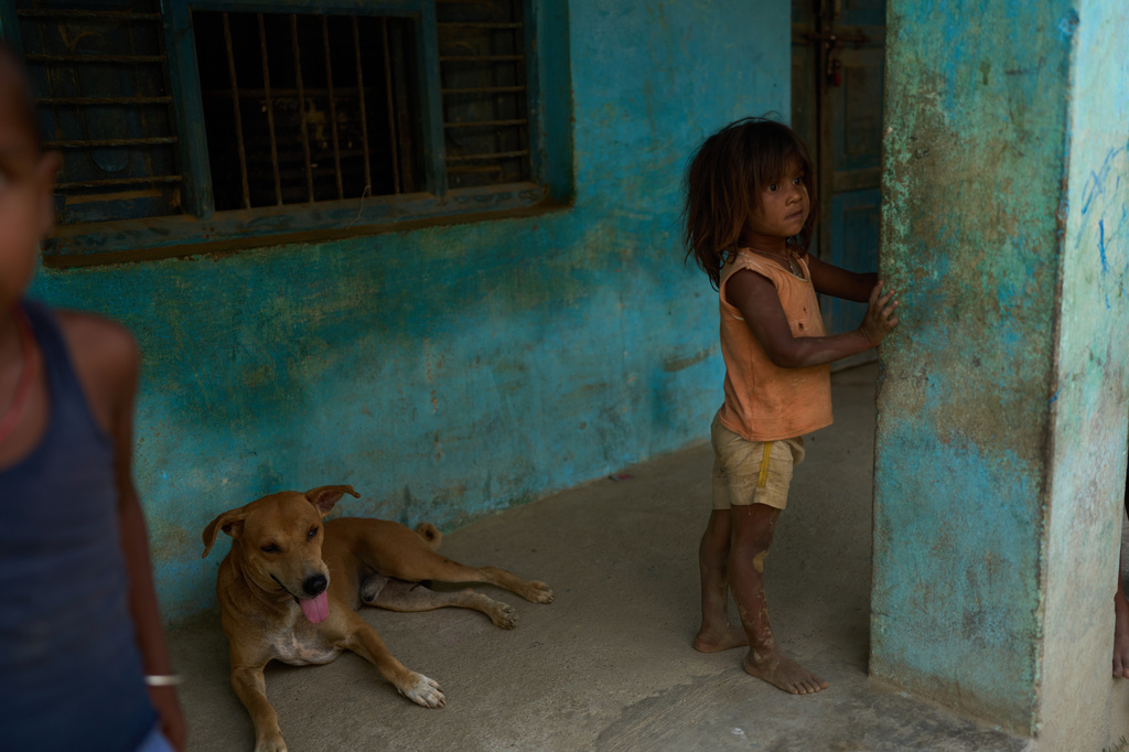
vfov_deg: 37.8
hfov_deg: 54.4
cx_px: 564
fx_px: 1097
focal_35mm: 35
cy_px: 376
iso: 100
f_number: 2
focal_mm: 35
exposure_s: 1/320
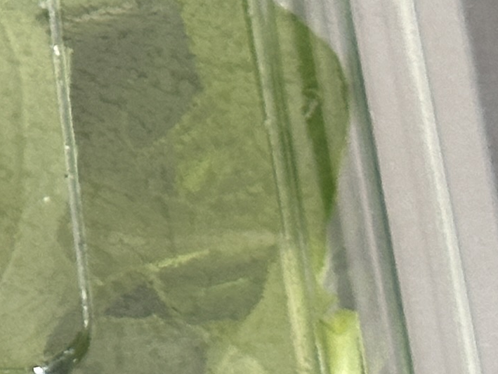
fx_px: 3928
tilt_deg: -53.4
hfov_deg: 6.9
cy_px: 229
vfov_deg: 5.4
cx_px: -587
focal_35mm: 273
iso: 200
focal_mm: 6.86
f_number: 1.78
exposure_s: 1/60
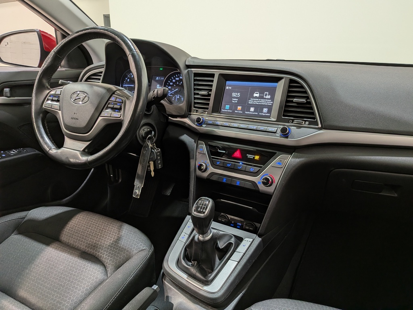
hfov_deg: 71.6
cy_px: 155
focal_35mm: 24
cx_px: 206
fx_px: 286
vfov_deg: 56.8
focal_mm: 4.53
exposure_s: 1/24
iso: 45
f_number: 1.7
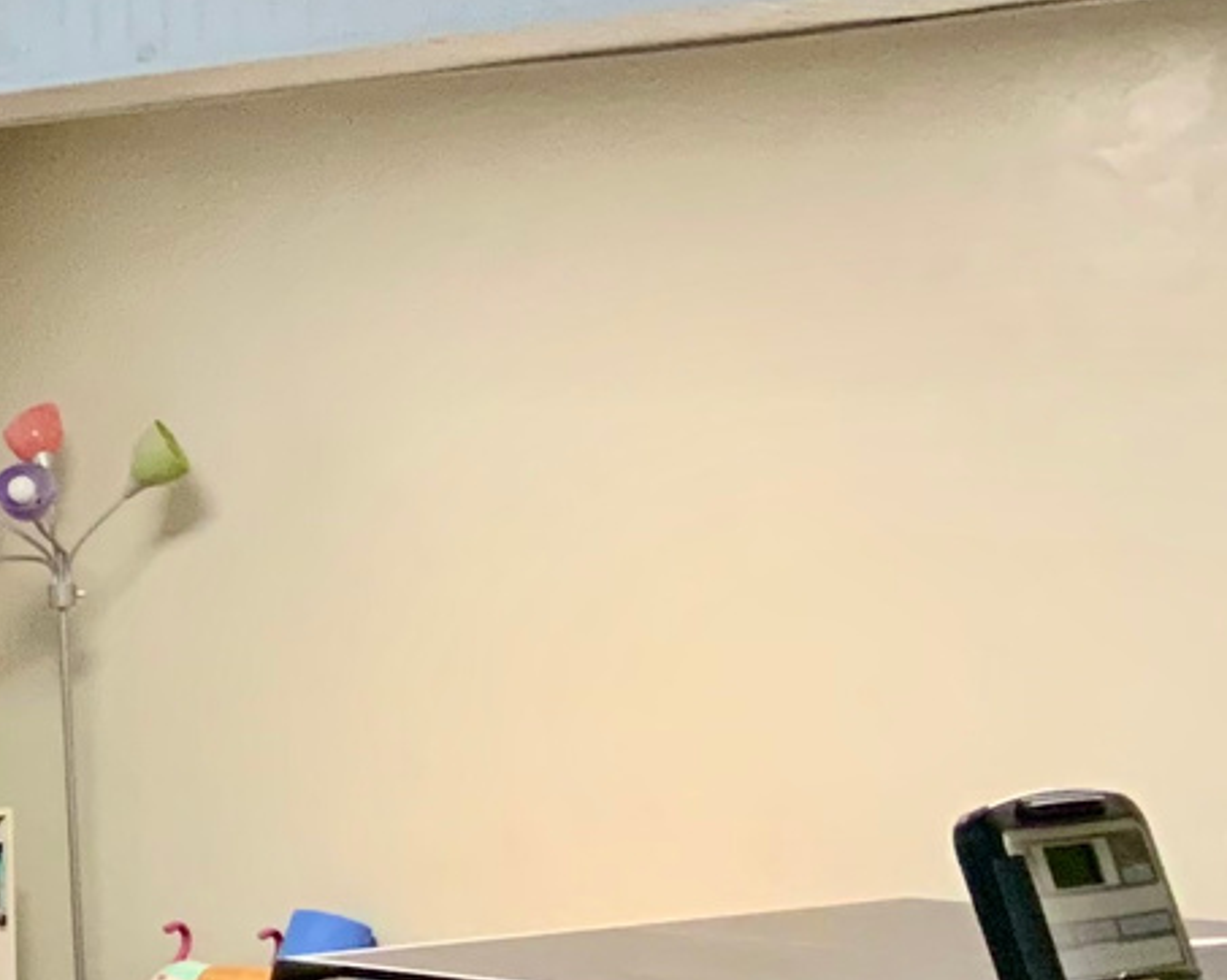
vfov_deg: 12.0
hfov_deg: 13.0
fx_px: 4646
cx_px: -1278
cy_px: 874
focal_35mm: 128
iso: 160
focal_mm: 3
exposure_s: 1/60
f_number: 1.8
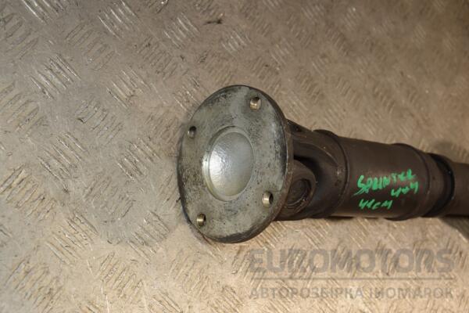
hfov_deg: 37.9
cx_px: 234
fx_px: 684
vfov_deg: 25.8
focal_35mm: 52
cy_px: 156
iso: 800
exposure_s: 1/200
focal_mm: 35
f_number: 6.3
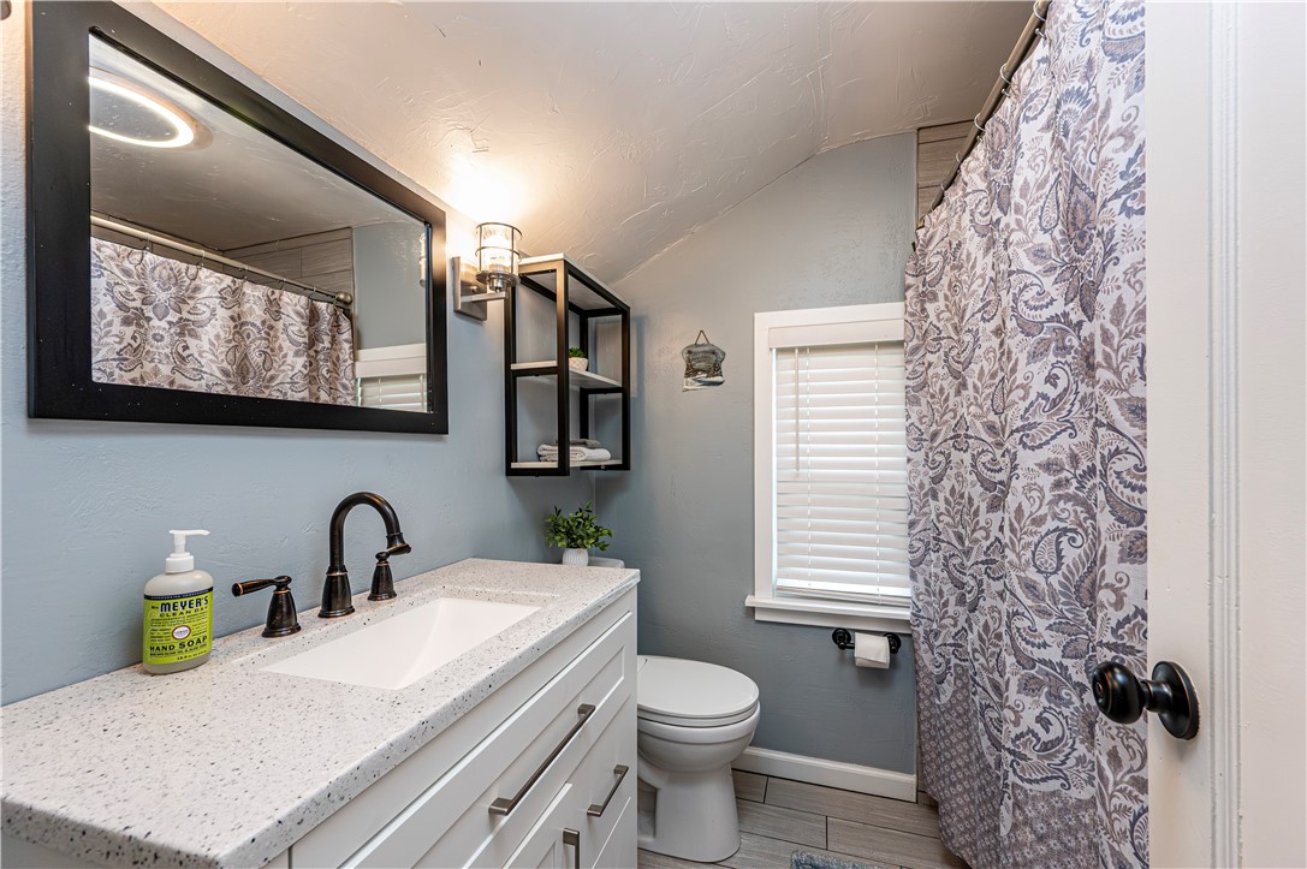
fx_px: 508
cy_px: 434
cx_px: 654
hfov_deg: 104.3
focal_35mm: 14
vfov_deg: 81.1
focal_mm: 14
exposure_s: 1/160
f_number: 8
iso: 2500
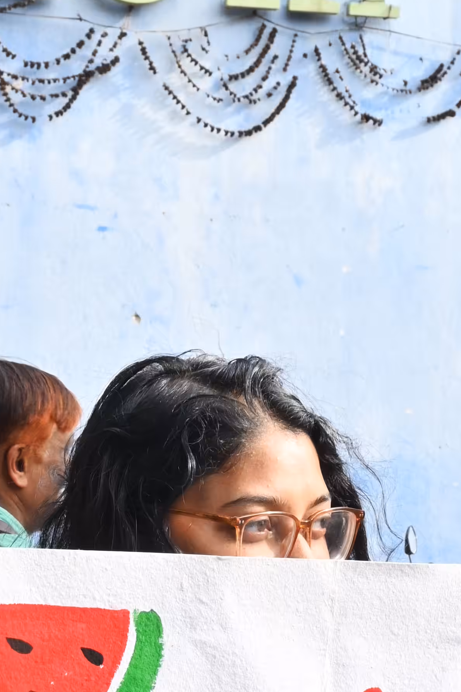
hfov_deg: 12.7
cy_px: 834
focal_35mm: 108
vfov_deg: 18.0
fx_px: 2065
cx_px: 192
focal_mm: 23
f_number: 10
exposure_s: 1/125
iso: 400
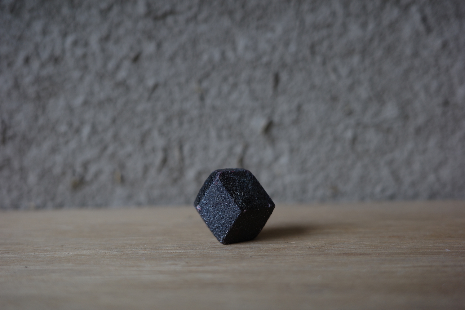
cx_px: 232
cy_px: 155
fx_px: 517
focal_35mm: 40
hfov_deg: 48.5
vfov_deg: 33.4
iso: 200
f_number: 2.8
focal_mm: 26
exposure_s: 1/100
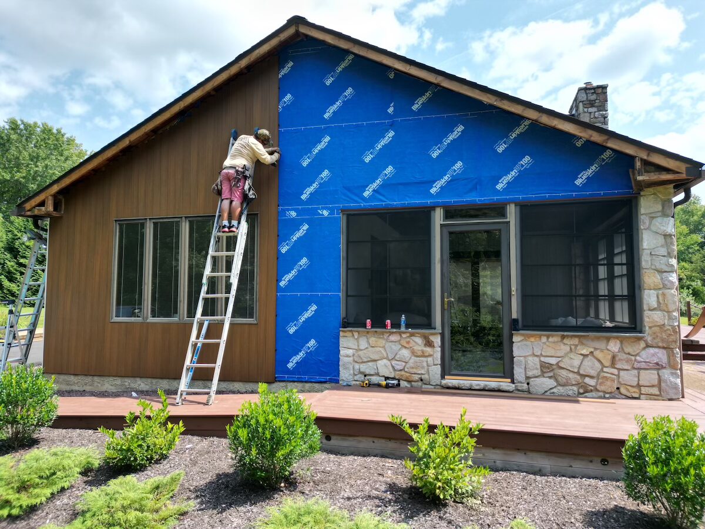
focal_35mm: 24
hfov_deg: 71.6
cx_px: 352
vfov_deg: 56.8
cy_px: 264
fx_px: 489
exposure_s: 1/1500
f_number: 1.7
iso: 110
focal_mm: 6.72
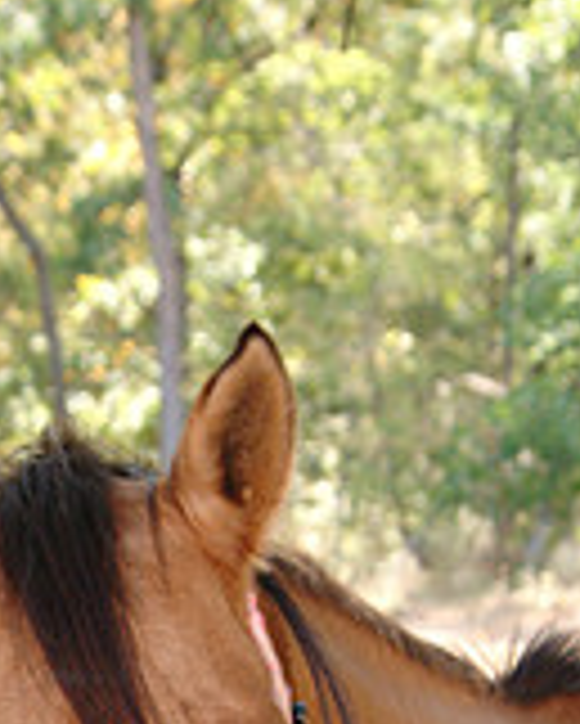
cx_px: -52
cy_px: 962
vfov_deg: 10.6
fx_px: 3801
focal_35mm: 177
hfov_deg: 8.7
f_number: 5.6
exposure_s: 1/125
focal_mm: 45
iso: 400
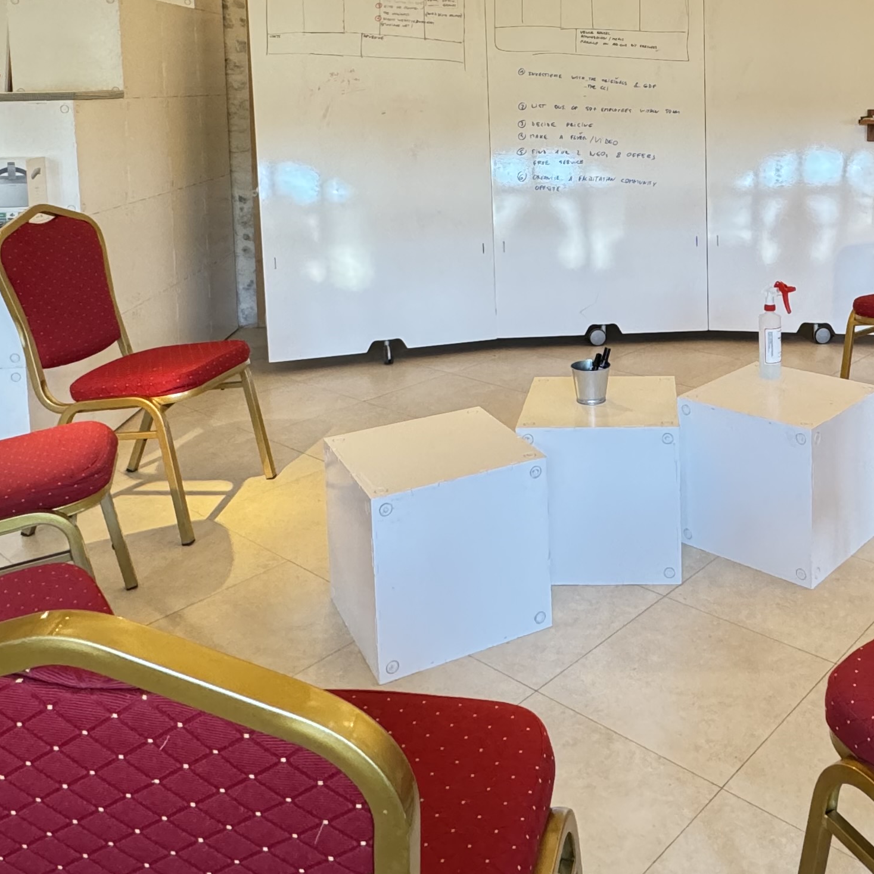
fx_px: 971
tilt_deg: -4.5
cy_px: 162
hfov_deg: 47.1
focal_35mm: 34
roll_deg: +1.0
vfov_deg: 45.7
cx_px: 626
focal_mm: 2.22
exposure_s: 1/50
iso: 320
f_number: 2.2
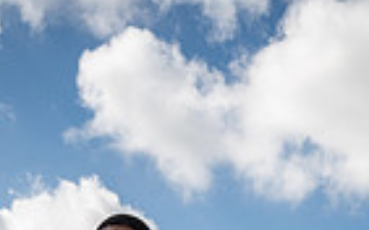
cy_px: 572
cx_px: 157
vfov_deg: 11.5
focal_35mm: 91
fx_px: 915
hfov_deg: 22.8
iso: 125
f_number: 8
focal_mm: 28
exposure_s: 1/250
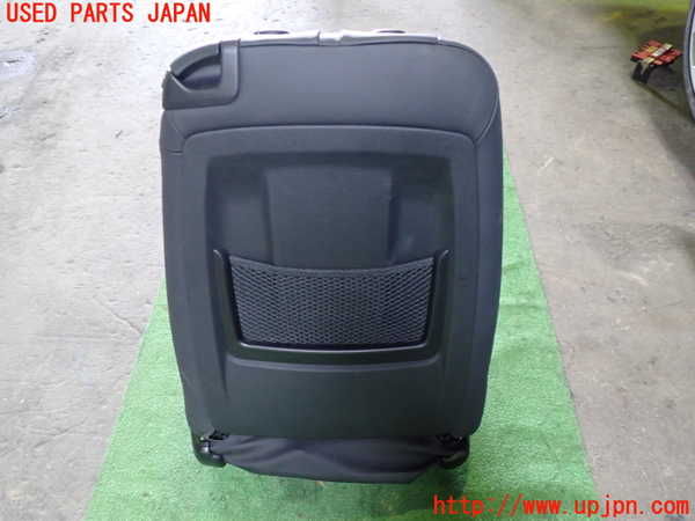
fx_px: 602
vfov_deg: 46.8
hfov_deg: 60.0
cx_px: 348
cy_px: 260
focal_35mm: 30
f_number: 2.3
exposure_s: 1/30
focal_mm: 5.4
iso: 640
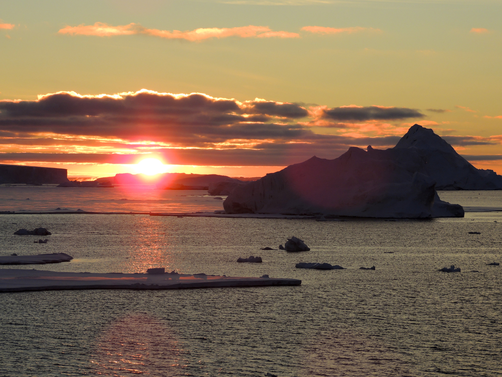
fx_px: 2103
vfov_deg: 10.2
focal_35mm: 145
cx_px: 251
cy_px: 188
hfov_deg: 13.6
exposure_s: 1/500
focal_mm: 25.8
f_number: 4.4
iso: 100
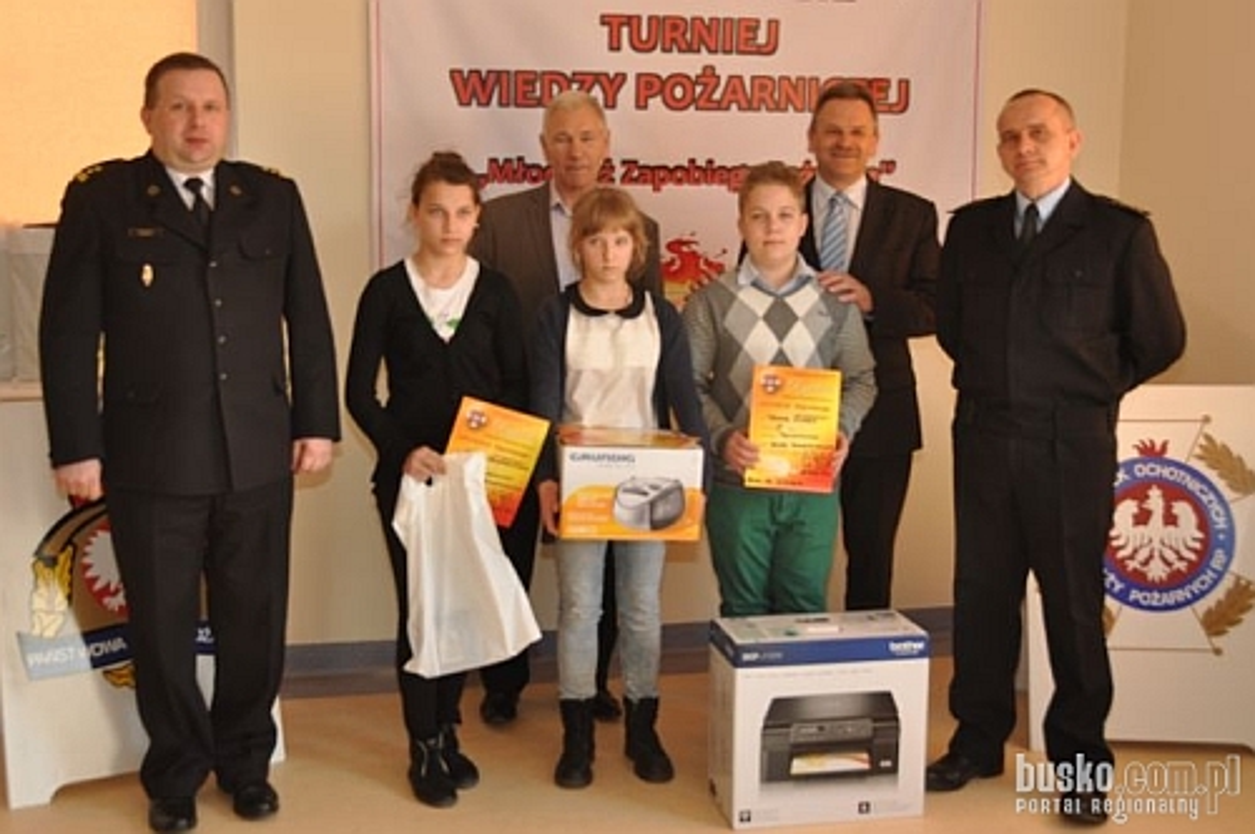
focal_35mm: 36
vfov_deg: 36.8
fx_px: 1253
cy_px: 417
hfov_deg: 53.2
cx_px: 628
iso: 200
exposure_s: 1/60
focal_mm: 24
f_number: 4
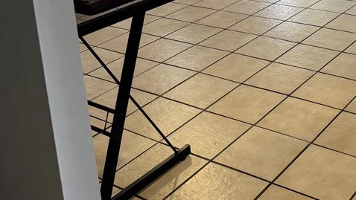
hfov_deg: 36.0
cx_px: 283
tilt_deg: -12.2
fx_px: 529
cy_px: -48
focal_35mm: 56
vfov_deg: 20.0
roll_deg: +3.9
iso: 160
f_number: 1.78
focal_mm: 6.76
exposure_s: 1/60
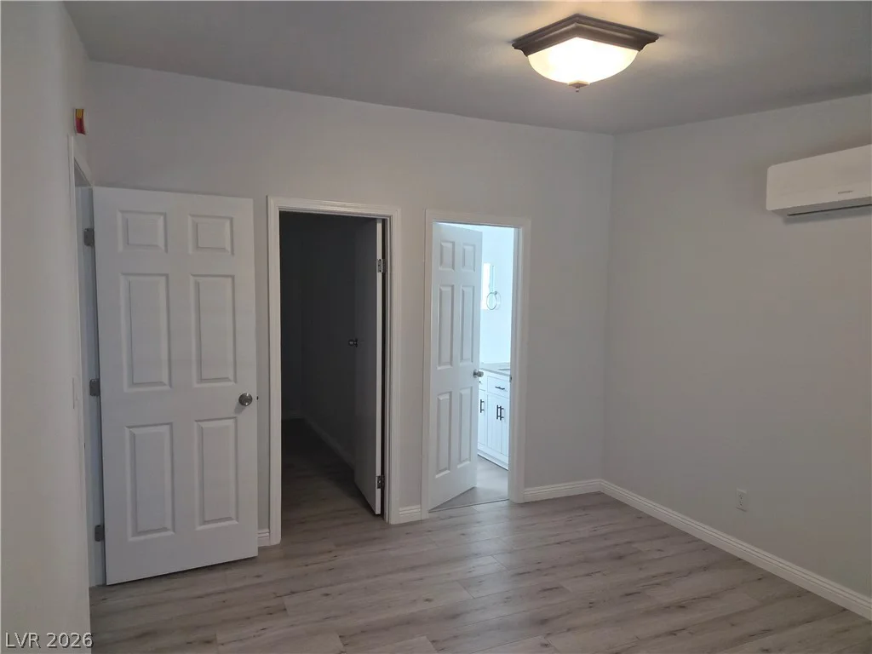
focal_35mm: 23
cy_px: 327
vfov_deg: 58.9
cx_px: 436
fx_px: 579
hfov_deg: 73.9
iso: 100
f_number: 1.8
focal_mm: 5.4
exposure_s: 1/120
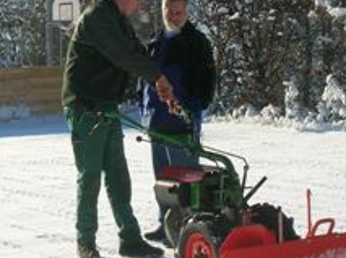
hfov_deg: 19.7
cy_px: 49
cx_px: 146
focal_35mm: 100
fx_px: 998
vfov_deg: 14.7
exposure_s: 1/268
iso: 50
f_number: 5.7
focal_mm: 9
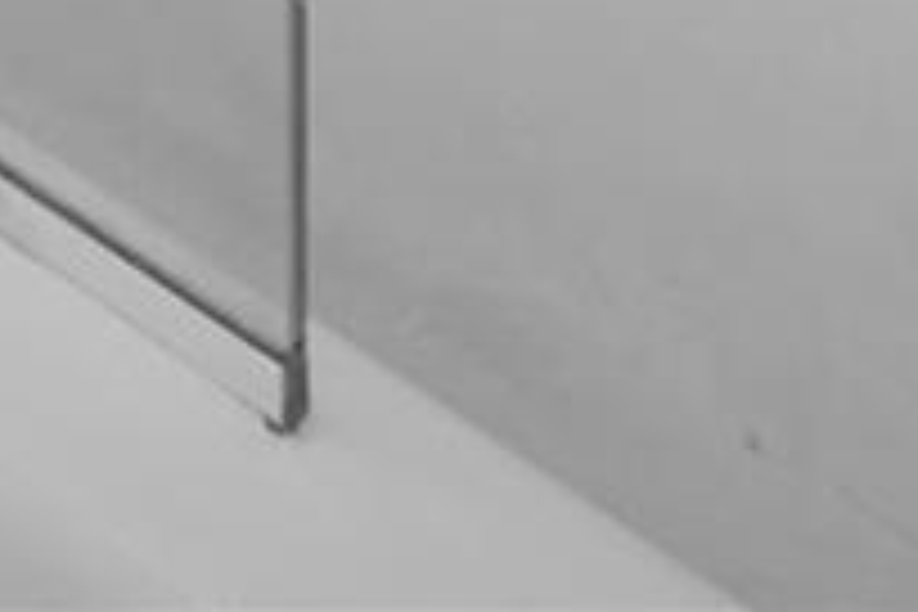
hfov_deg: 14.5
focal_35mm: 110
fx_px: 2805
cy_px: -1789
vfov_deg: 8.0
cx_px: -1048
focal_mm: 14
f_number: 4
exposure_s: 1/15
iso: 125
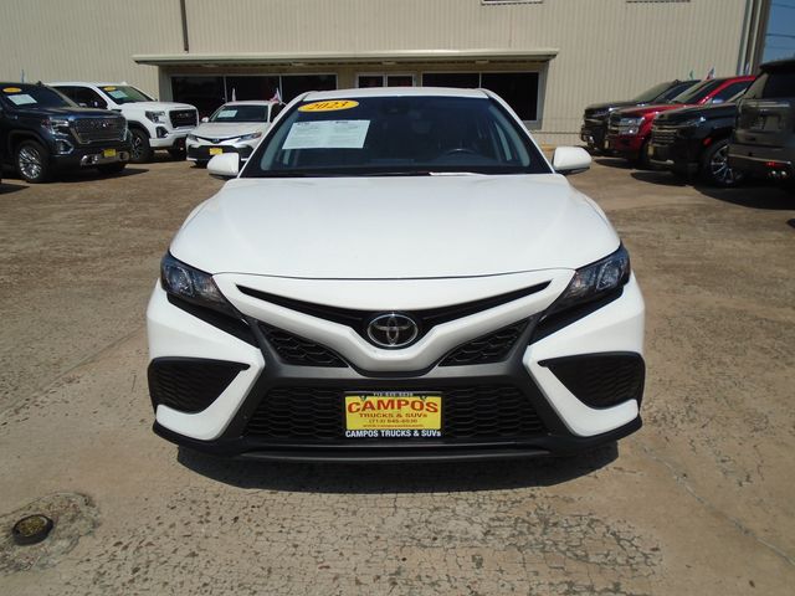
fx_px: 597
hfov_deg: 67.3
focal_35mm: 26
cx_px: 398
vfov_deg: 53.1
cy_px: 298
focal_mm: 4.6
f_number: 8
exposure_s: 1/500
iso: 100
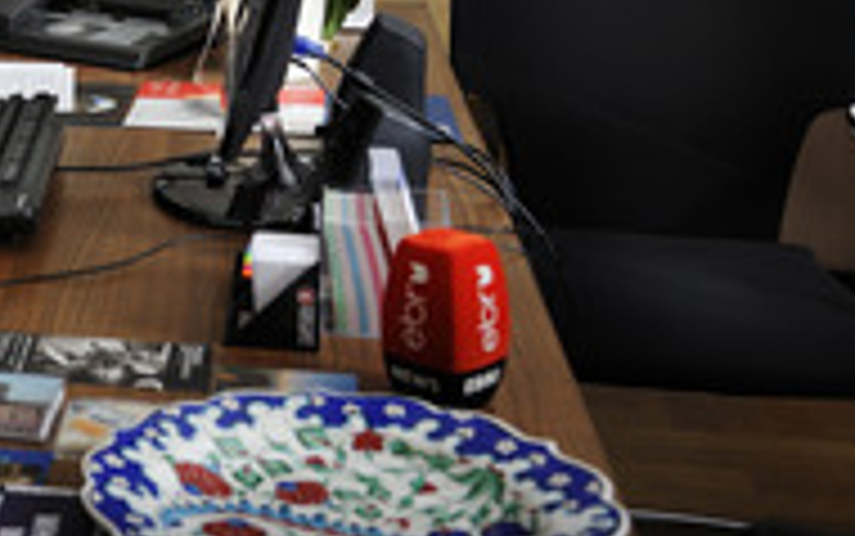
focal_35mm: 92
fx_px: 2145
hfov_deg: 21.3
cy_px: -135
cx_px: -115
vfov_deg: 13.8
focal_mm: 38
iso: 400
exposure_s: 1/320
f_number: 3.2
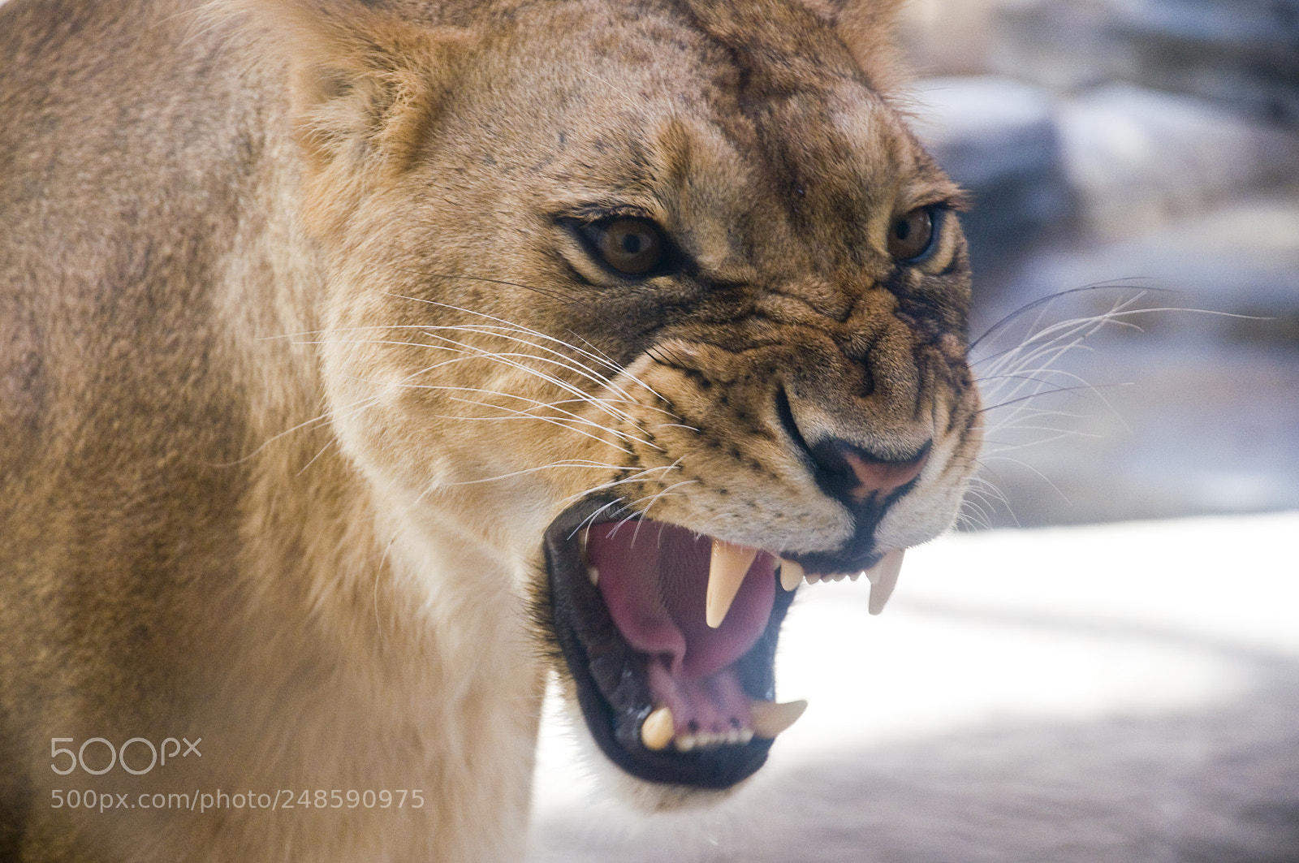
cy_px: 432
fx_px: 5677
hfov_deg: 13.1
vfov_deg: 8.7
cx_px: 650
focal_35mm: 158
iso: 200
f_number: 5.6
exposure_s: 1/125
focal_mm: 105
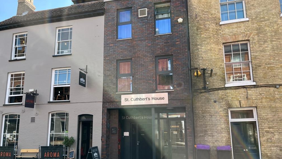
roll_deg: +0.4
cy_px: 88
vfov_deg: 40.2
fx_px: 217
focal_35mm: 29
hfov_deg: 66.0
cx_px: 138
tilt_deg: +11.2
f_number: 1.6
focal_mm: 5.1
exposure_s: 1/676
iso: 50
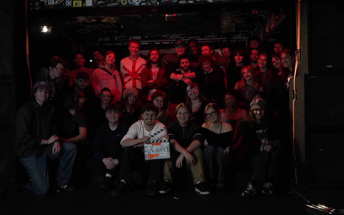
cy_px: 108
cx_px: 171
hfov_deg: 52.8
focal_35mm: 37
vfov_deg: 34.4
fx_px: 347
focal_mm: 36
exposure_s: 1/80
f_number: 11
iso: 8000
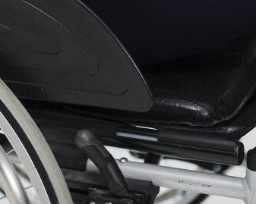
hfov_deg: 14.7
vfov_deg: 11.6
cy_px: -33
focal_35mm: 131
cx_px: 116
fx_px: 992
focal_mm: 50
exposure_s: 1/160
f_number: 4
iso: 250
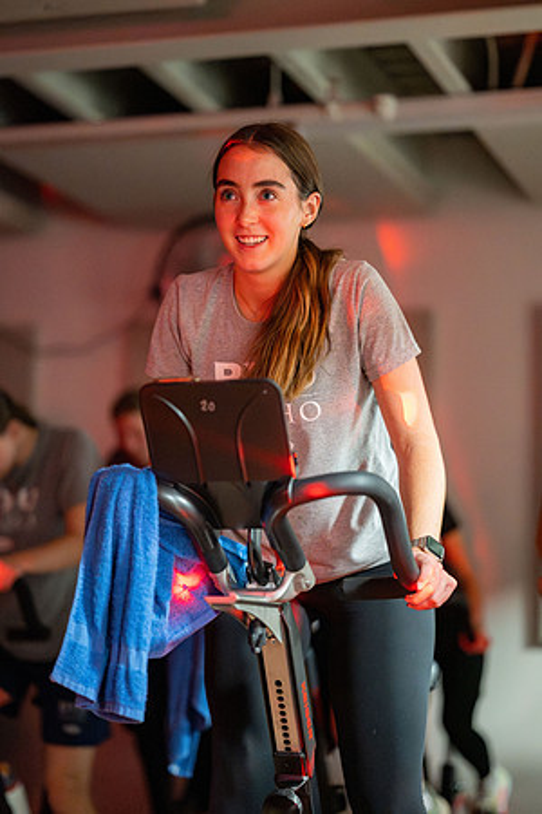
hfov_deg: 16.1
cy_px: 407
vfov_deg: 23.9
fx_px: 1919
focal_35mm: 85
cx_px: 271
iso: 10000
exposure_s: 1/250
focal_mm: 85
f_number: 1.8
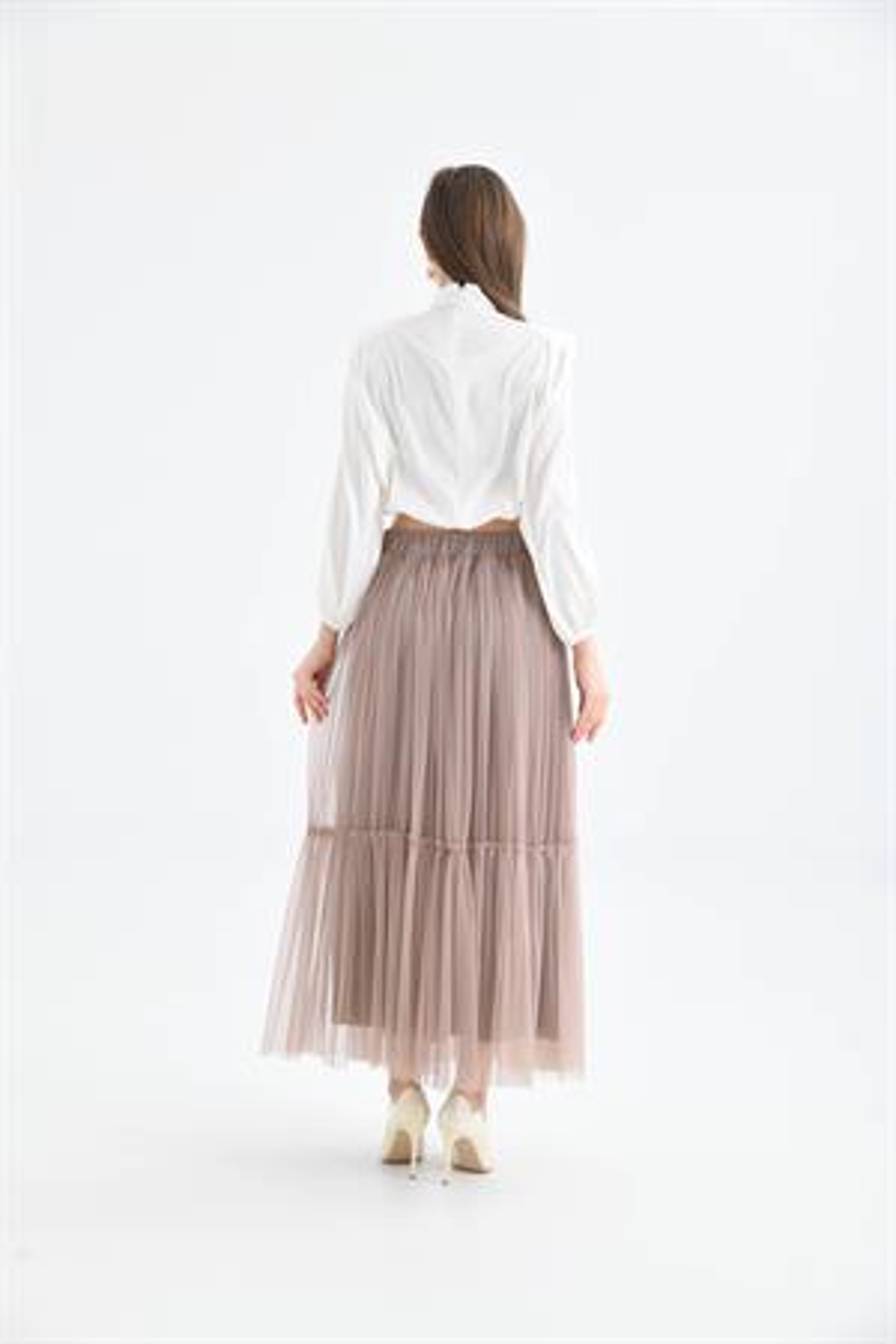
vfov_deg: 35.6
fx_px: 2091
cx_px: 448
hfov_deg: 24.2
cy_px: 672
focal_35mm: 56
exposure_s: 1/125
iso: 250
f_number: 7.1
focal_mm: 56
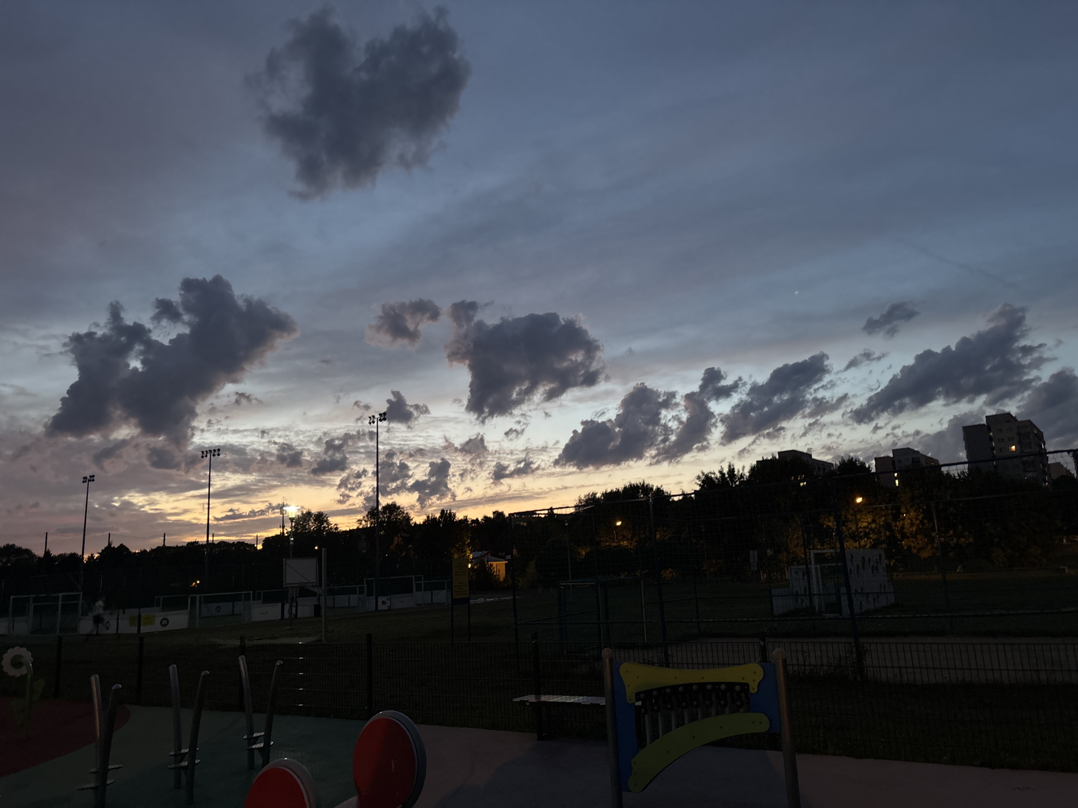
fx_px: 810
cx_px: 539
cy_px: 404
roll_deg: +3.2
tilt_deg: +12.1
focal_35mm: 26
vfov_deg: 53.1
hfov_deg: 67.3
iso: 500
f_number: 1.6
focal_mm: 5.96
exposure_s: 1/25
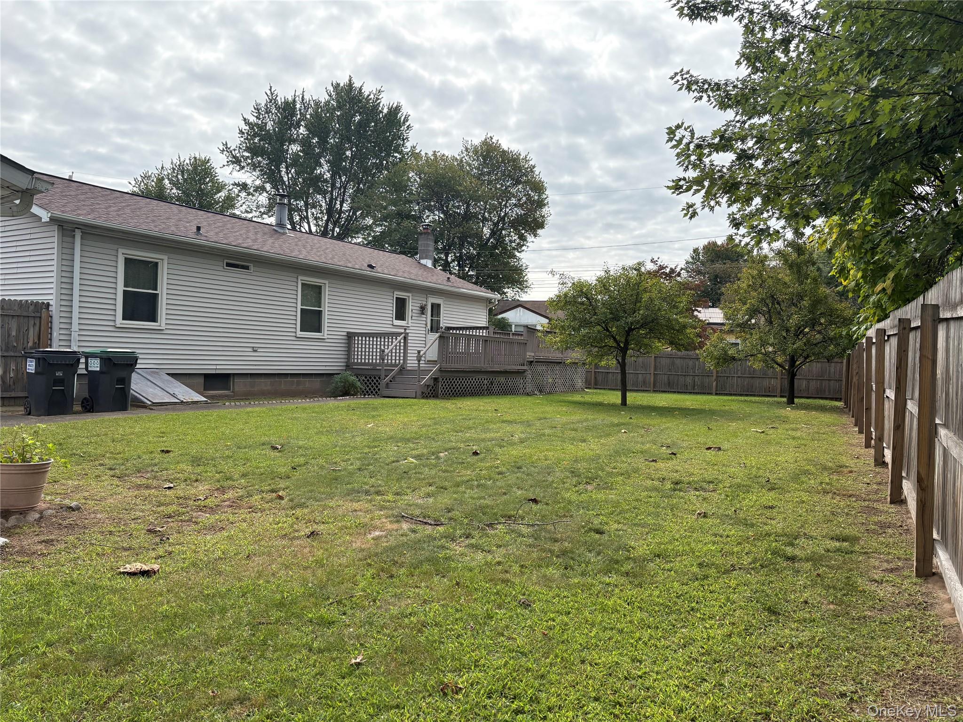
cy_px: 361
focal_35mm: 26
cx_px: 482
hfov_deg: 67.3
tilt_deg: +0.2
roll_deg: -1.3
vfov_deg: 53.1
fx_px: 723
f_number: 1.6
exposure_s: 1/3125
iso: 64
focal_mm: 5.96
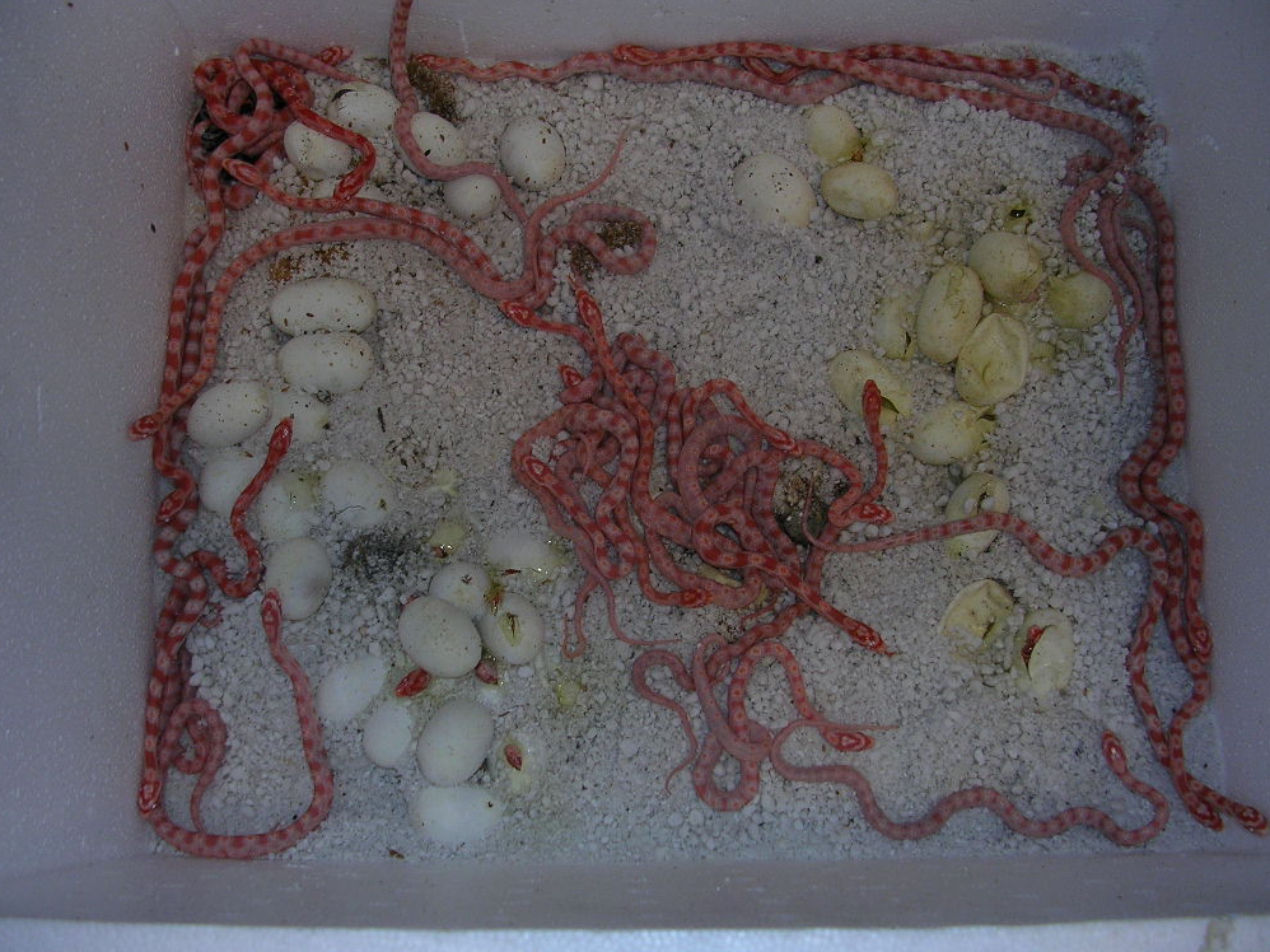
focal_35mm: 39
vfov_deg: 36.8
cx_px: 634
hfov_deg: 47.9
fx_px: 1430
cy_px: 473
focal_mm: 5.8
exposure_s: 1/60.1
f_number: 2.8
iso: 50
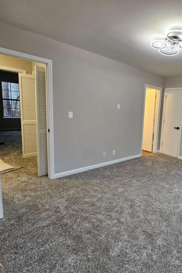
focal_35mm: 19
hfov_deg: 57.8
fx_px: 144
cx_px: 154
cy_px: 133
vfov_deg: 86.9
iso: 160
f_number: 2.2
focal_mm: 2.2
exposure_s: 1/60
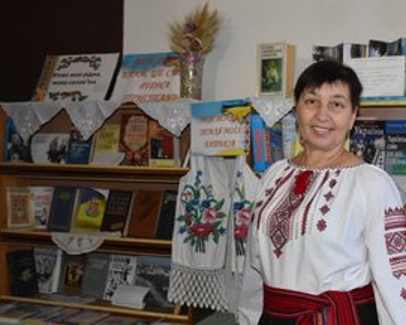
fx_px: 573
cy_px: 175
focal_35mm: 48
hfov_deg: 38.3
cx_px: 289
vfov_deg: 31.6
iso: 4500
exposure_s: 1/60
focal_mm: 23
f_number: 3.8
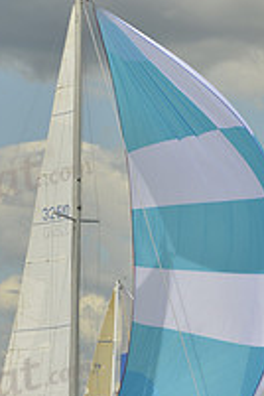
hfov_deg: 5.0
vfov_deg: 7.5
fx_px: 3014
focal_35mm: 274
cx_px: 194
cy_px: 67
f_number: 9
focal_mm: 95
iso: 200
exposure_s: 1/1000
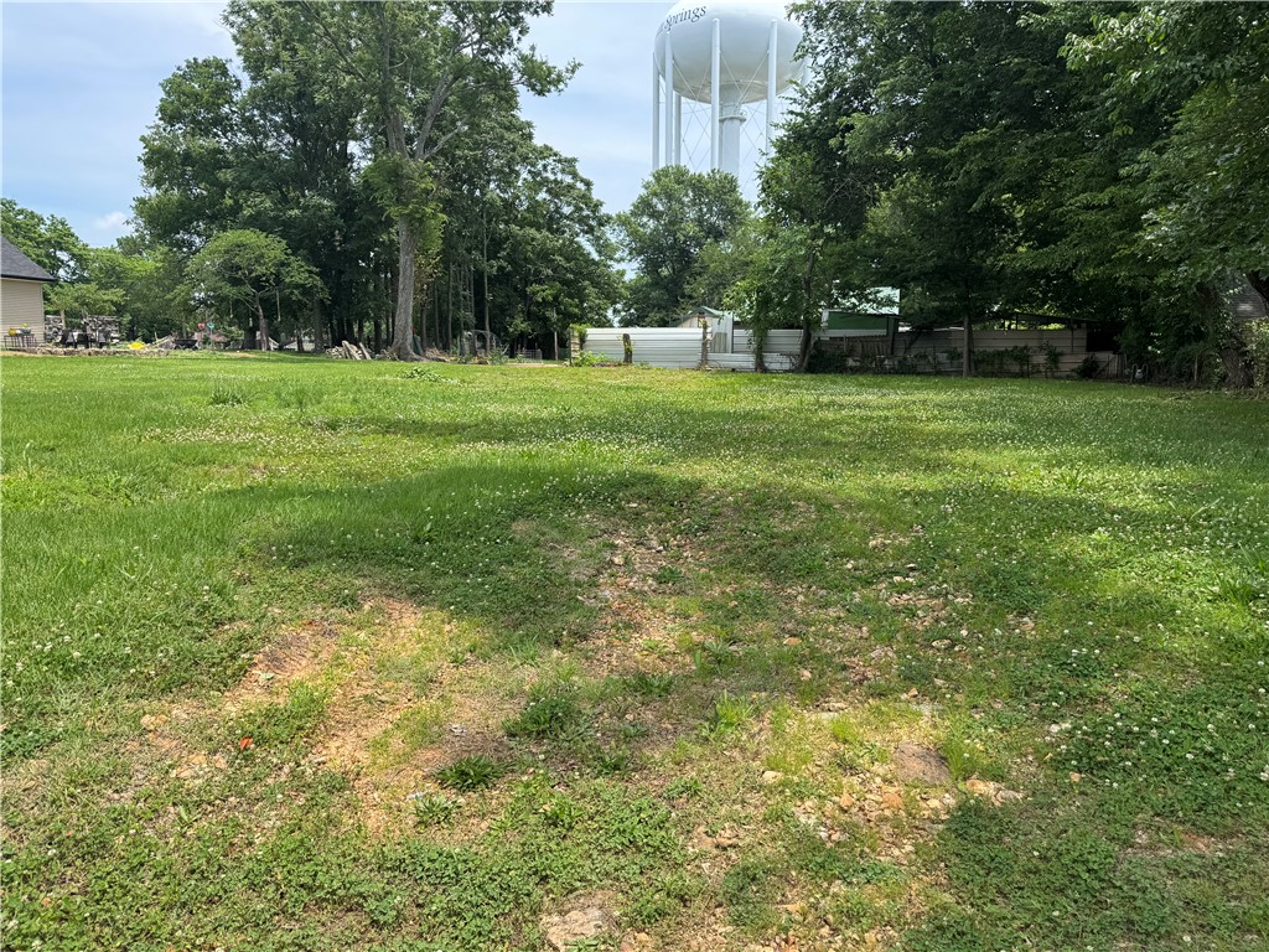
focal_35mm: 24
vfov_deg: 56.8
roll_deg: +0.3
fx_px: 880
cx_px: 634
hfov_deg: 71.6
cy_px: 476
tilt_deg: -7.8
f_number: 1.78
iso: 80
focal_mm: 6.76
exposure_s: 1/2041
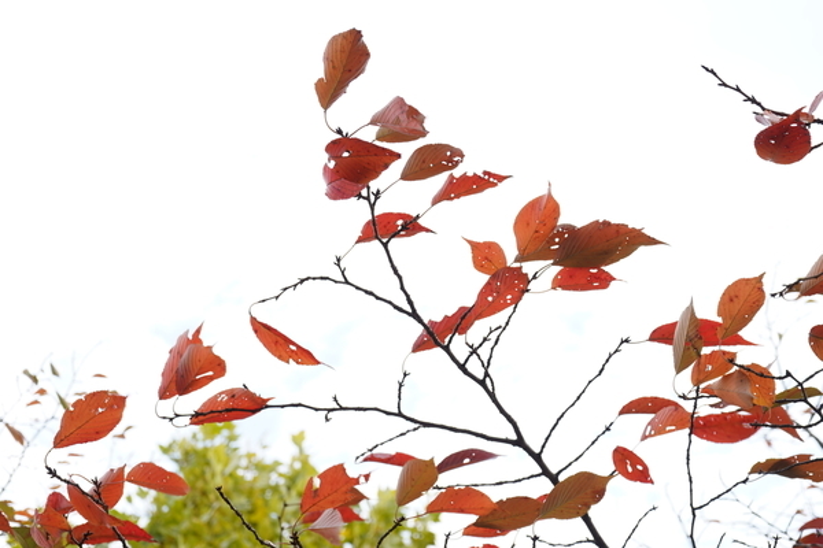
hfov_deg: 33.9
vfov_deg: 23.0
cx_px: 412
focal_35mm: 59
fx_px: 1349
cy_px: 274
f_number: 6.3
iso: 100
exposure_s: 1/80
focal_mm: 59
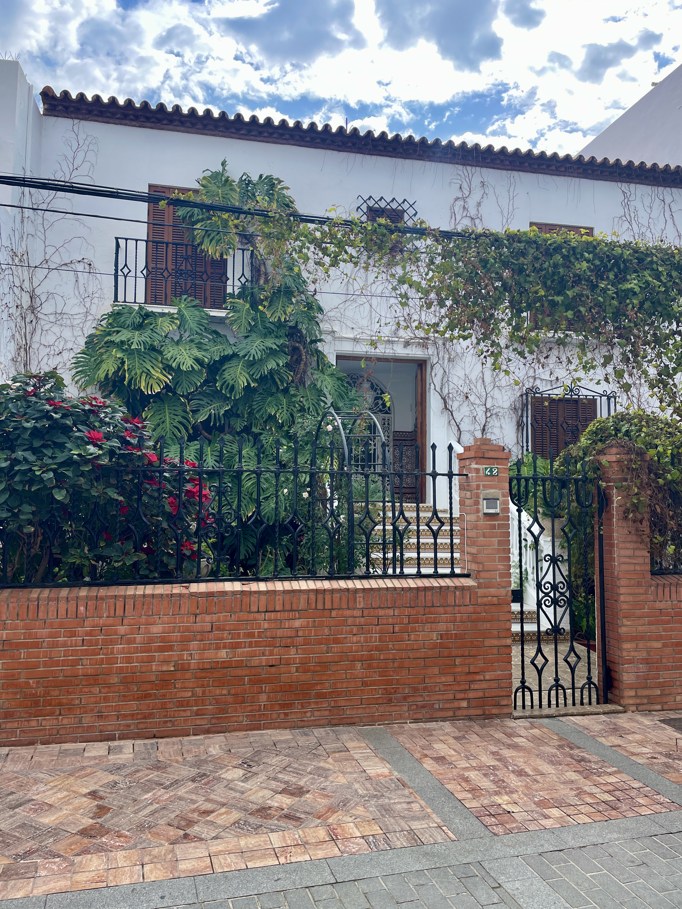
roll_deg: -0.6
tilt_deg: +4.1
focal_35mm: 26
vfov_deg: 67.3
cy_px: 454
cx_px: 341
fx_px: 683
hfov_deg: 53.1
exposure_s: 1/1531
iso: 32
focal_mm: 4.2
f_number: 1.6
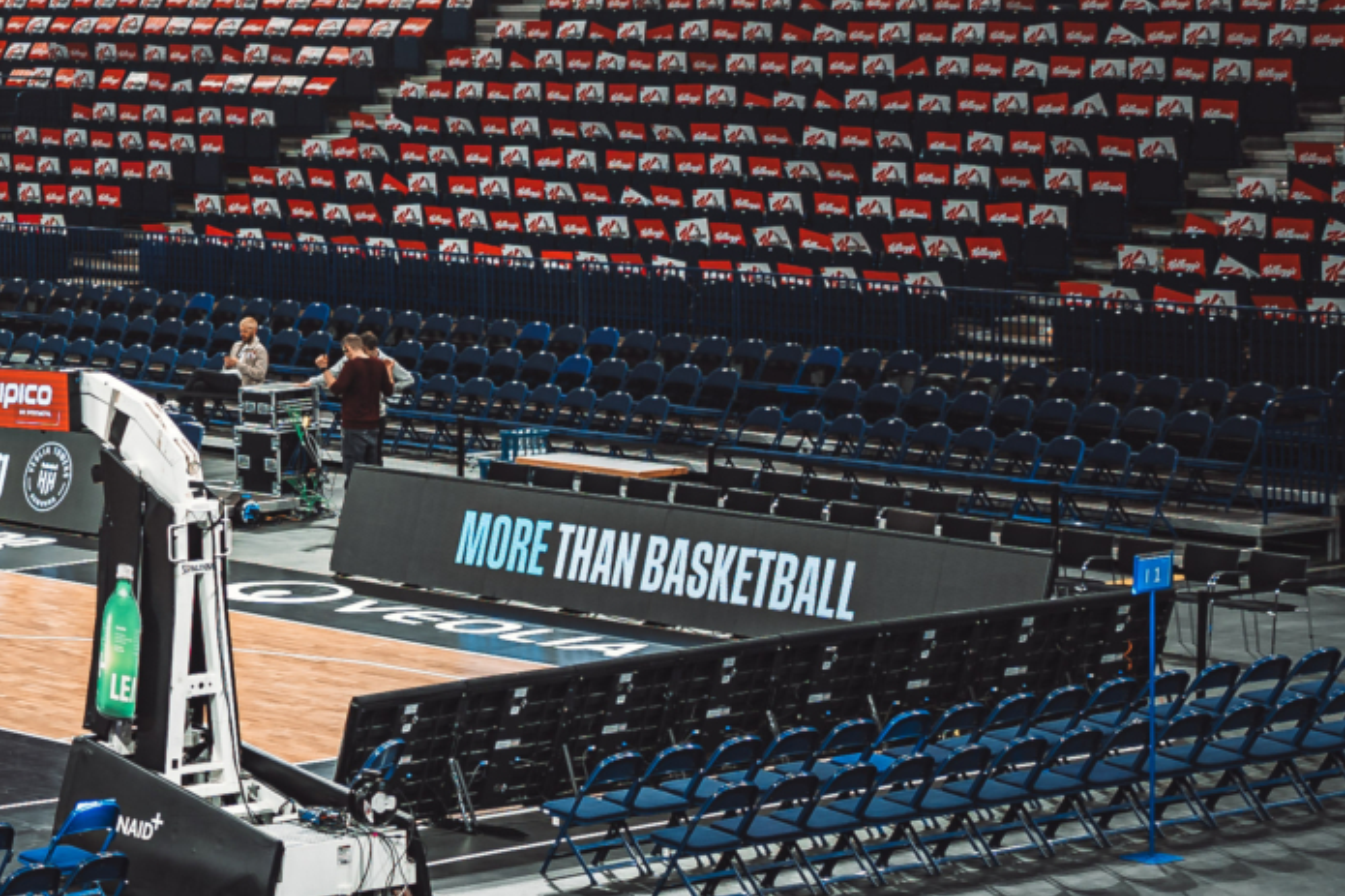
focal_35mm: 129
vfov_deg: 10.6
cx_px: -1012
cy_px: 289
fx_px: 4818
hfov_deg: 14.2
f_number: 1.4
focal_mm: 35
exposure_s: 1/400
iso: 160
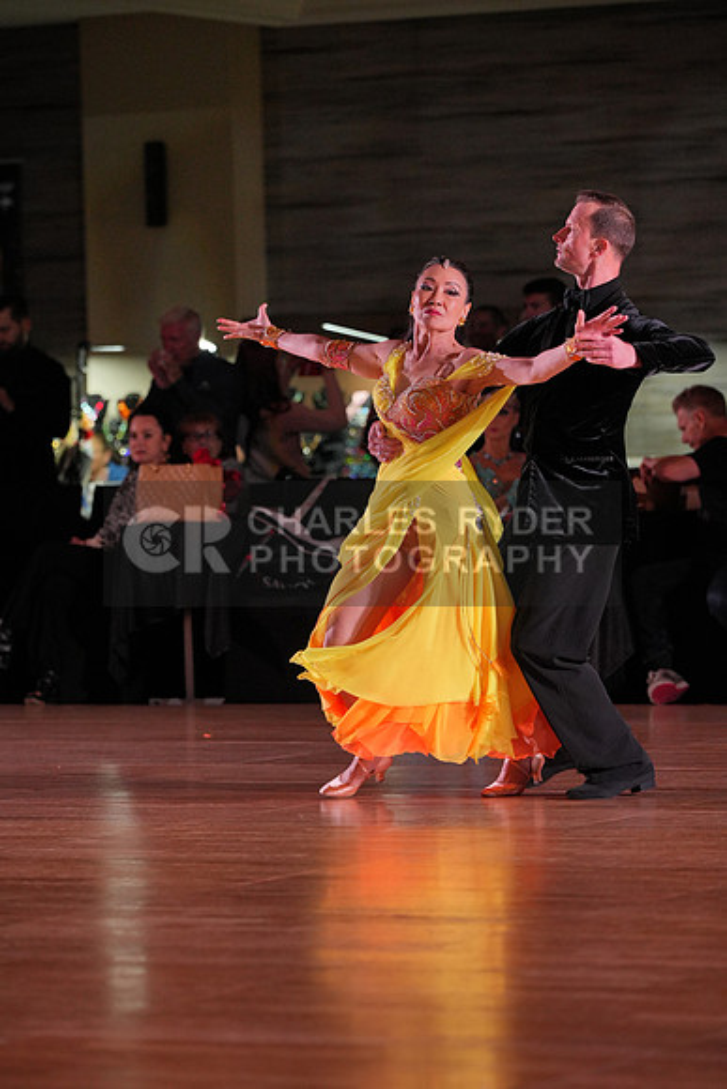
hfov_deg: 8.5
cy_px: 544
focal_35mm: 162
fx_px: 4904
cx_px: 364
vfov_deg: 12.7
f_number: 4
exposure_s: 1/500
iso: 2000
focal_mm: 162
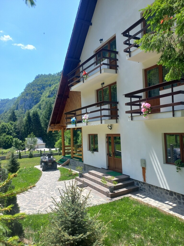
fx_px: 177
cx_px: 92
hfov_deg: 54.9
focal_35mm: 25
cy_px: 123
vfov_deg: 69.4
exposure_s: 1/657
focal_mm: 4.65
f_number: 1.8
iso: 50
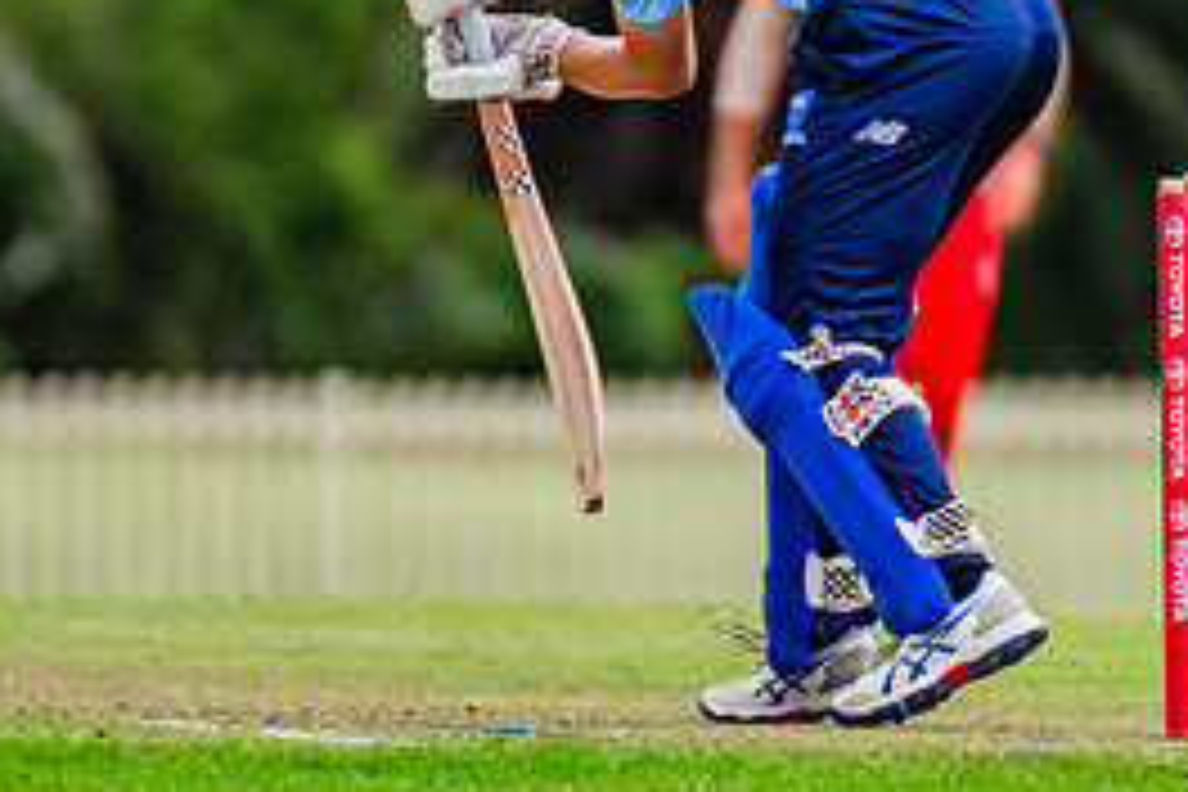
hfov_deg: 1.2
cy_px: 74
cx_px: 802
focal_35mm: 1668
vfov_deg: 0.8
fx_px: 55040
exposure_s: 1/1600
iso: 1000
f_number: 5.6
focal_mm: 600
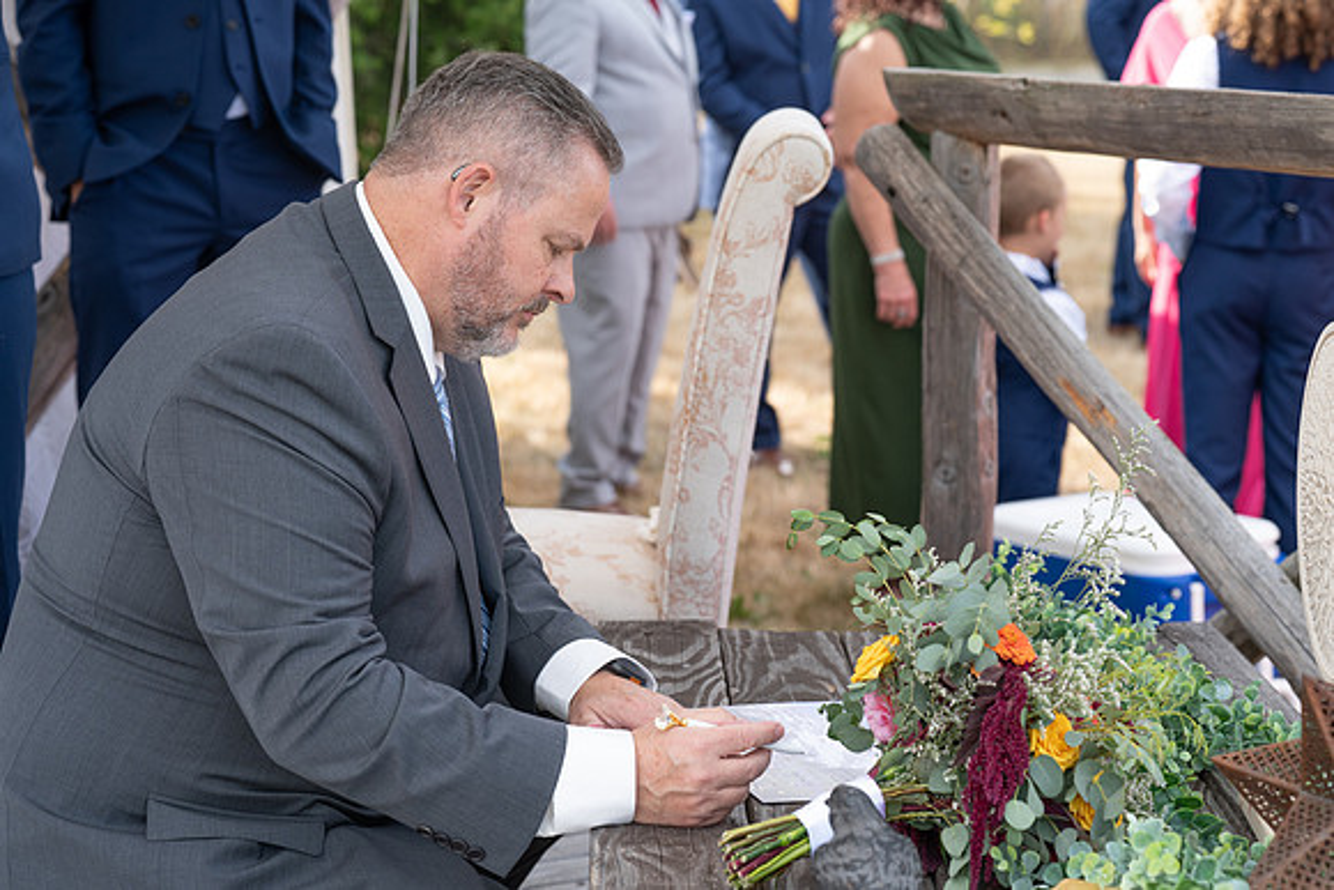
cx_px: 667
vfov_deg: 20.0
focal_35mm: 68
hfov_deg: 29.6
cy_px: 445
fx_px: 2520
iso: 400
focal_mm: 68
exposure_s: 1/400
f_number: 5
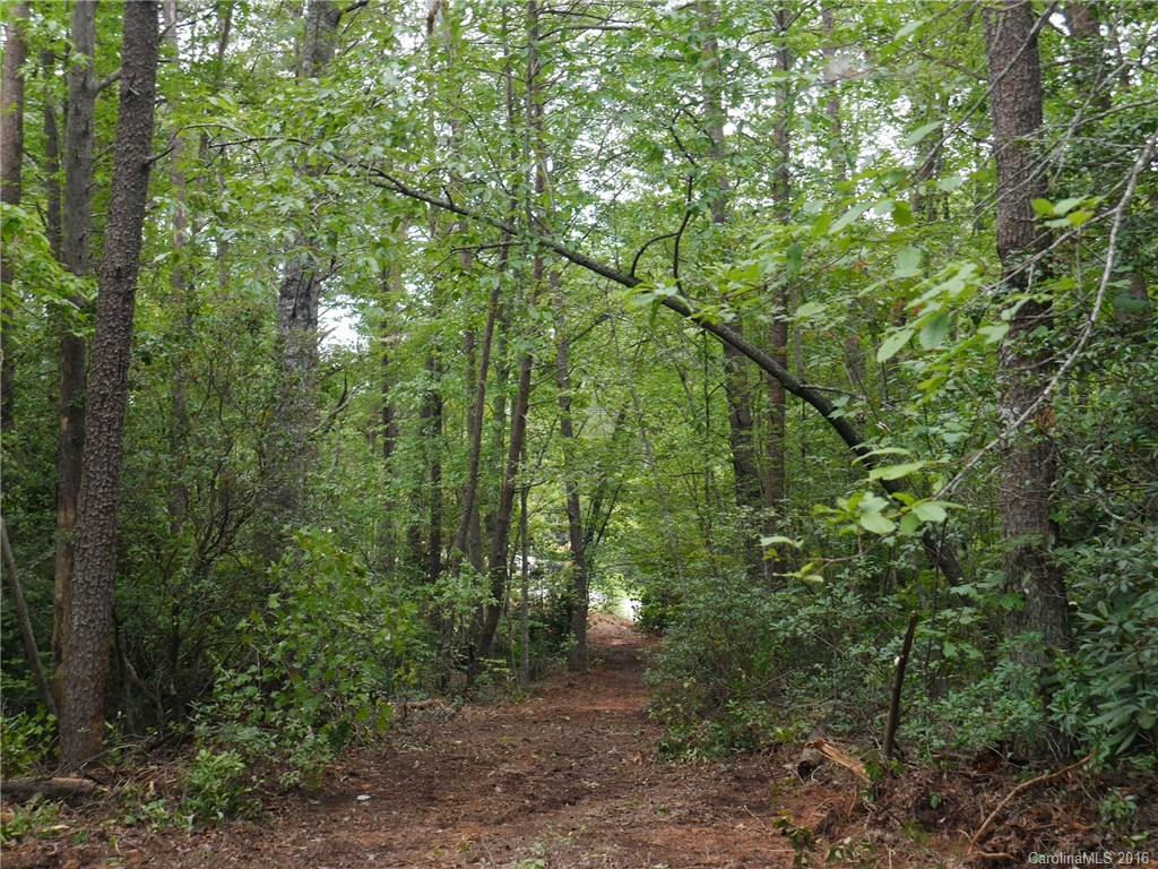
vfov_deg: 29.1
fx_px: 1673
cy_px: 434
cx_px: 579
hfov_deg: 38.2
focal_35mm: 50
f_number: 5.3
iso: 400
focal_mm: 25
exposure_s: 1/60
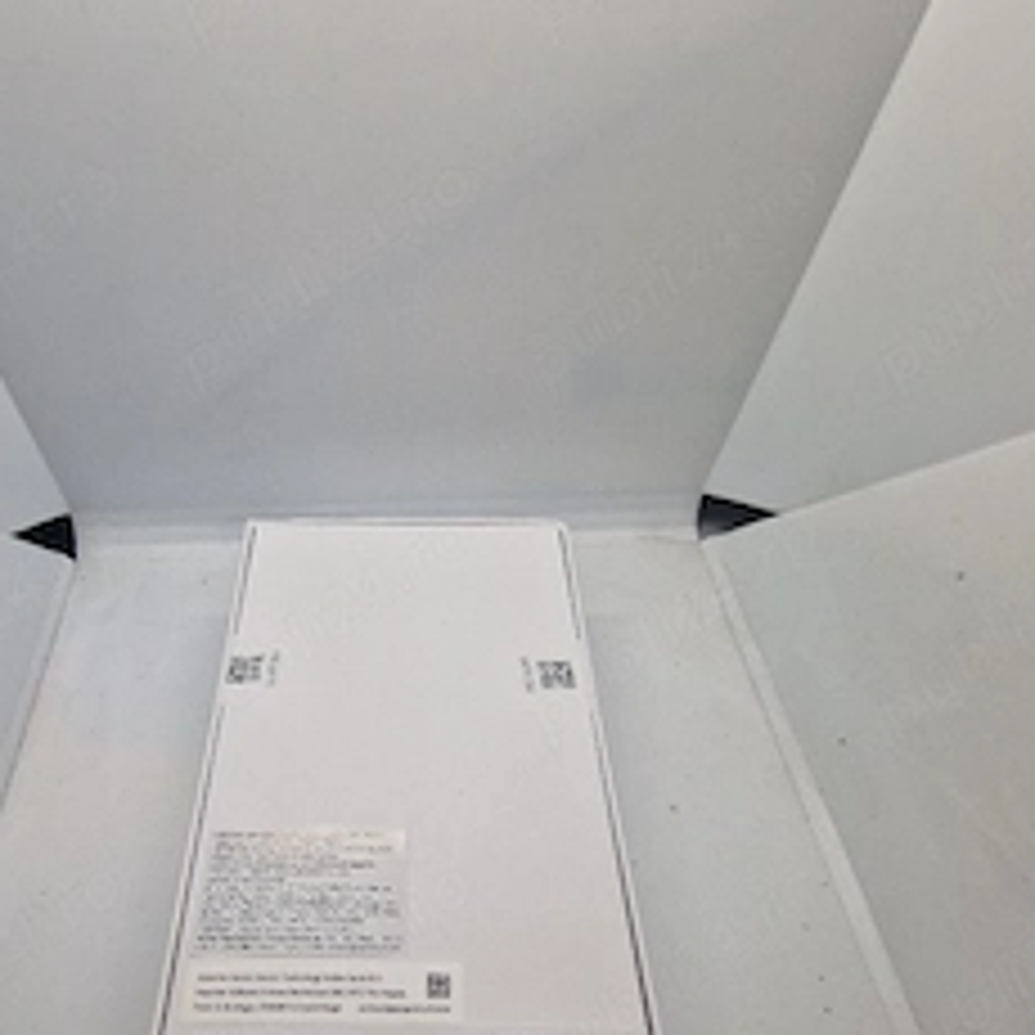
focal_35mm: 20
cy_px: 680
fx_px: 677
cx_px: 414
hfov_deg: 74.0
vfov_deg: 72.8
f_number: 2.2
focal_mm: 2.2
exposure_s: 1/238
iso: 50
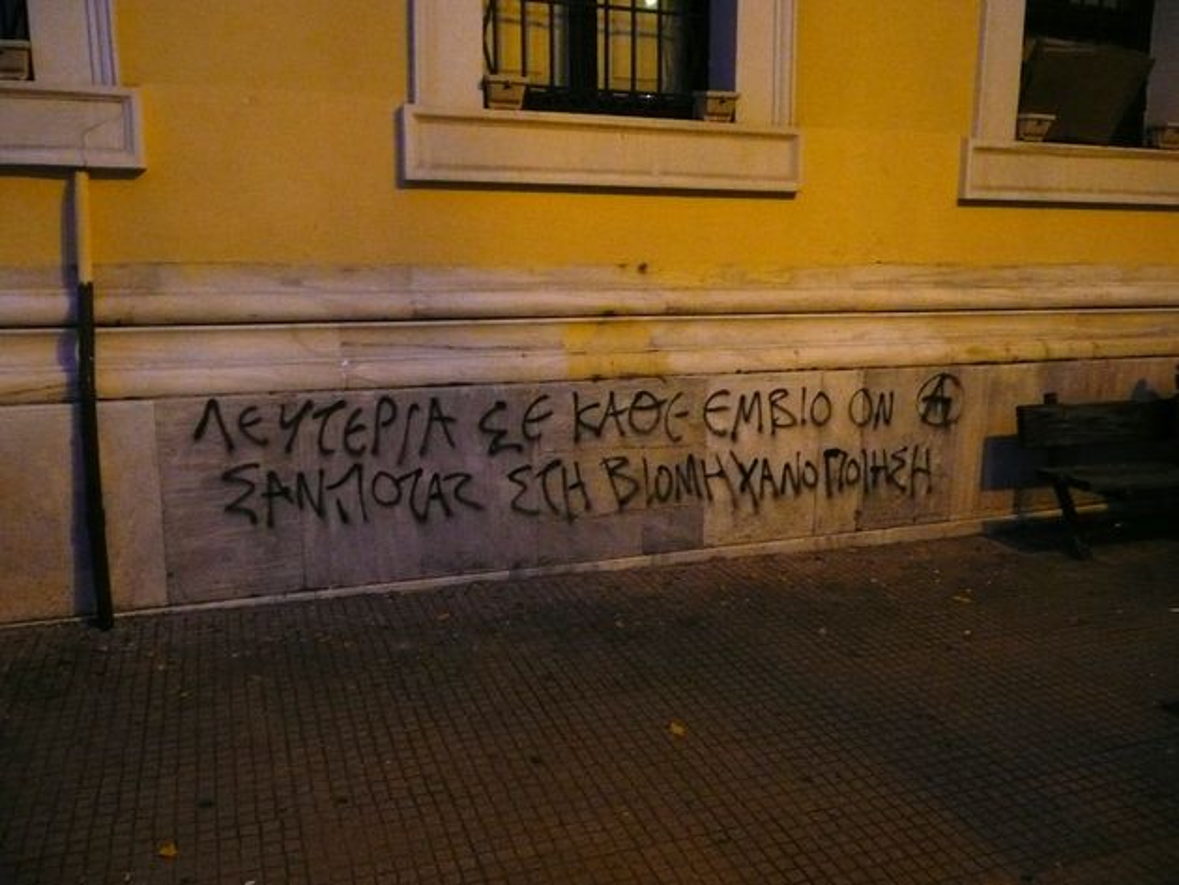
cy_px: 442
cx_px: 590
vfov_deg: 49.8
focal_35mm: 28
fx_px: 954
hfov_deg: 63.4
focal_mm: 4.6
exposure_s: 1/8
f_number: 3.3
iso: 400
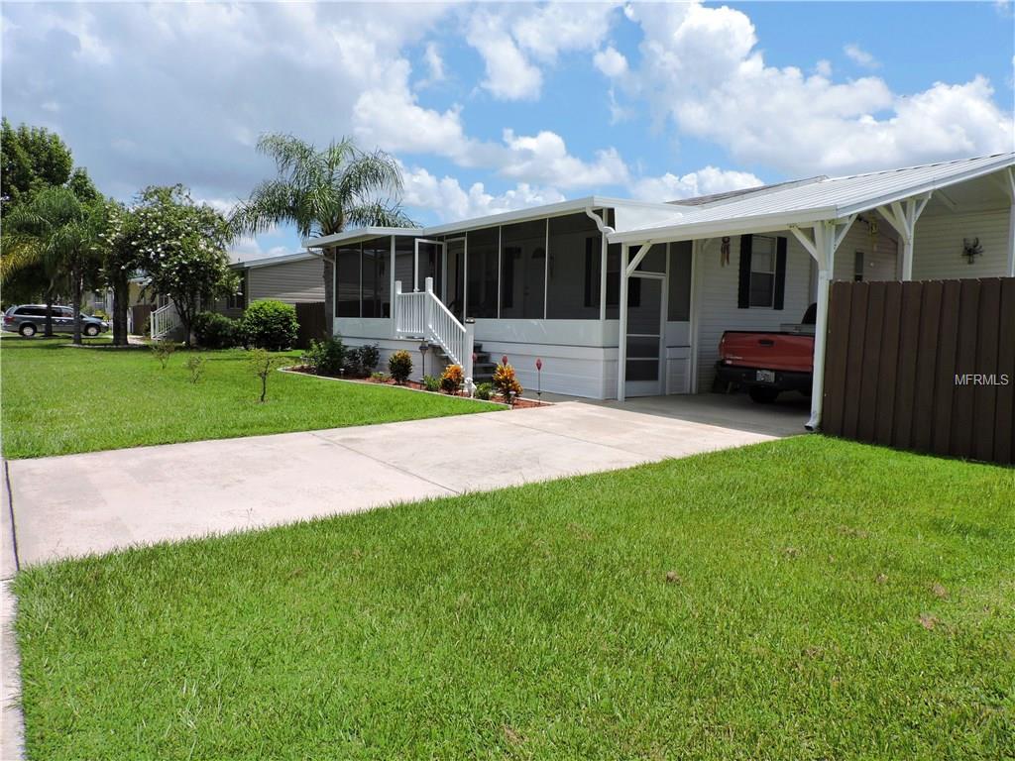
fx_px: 704
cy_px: 380
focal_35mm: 24
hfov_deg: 71.6
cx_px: 508
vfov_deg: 56.8
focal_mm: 4.3
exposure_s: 1/1250
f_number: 3.7
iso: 100
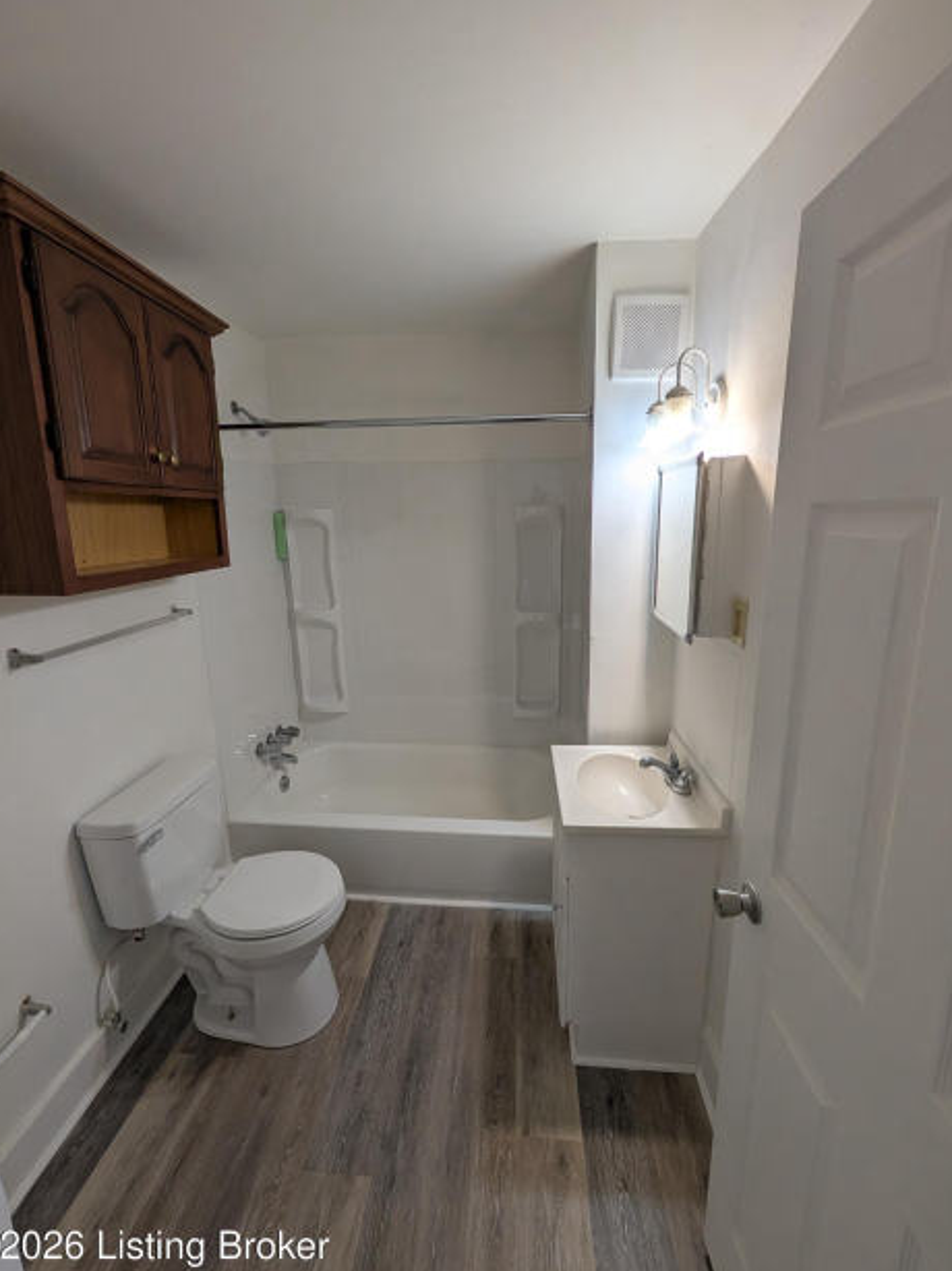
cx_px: 484
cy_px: 621
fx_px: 477
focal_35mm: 13
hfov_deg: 89.9
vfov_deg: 106.2
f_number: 1.7
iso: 57
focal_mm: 2.02
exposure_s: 1/120
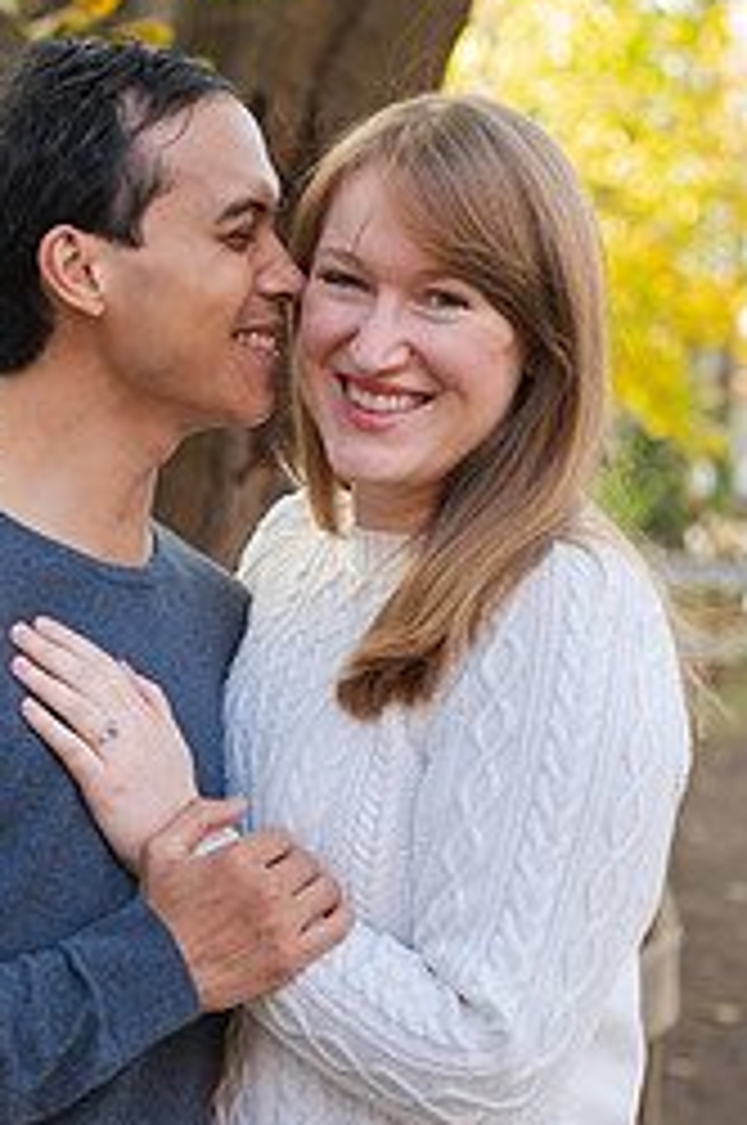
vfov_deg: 22.6
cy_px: 585
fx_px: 2809
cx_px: 209
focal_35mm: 90
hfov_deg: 15.1
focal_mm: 50
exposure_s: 1/400
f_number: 3.5
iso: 900
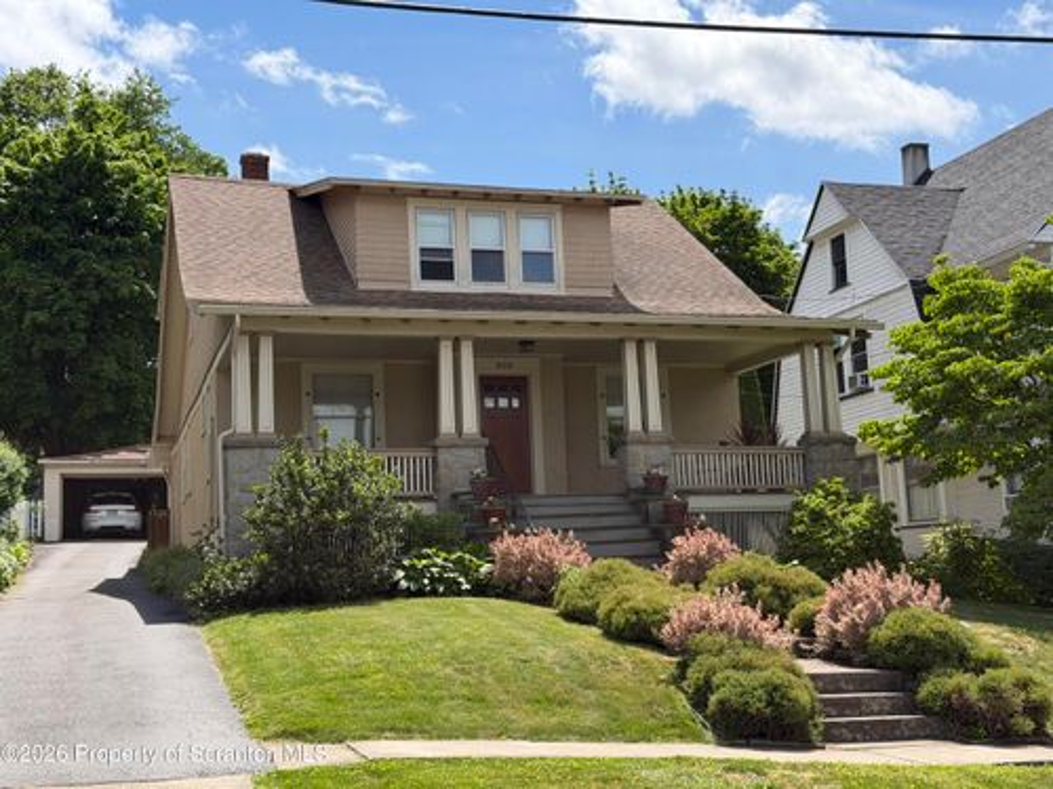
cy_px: 394
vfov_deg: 30.3
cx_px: 526
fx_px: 1460
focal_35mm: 48
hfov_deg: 39.7
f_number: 1.78
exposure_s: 1/5208
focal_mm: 6.76
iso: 100
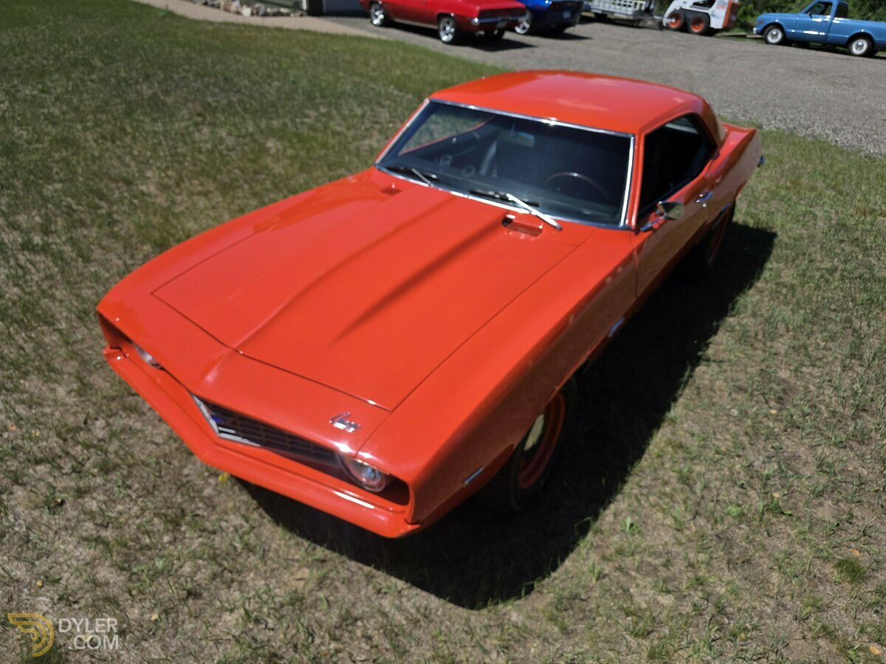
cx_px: 443
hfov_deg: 73.9
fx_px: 589
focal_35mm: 23
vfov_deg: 58.9
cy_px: 332
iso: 64
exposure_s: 1/7944
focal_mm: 6.3
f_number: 1.7
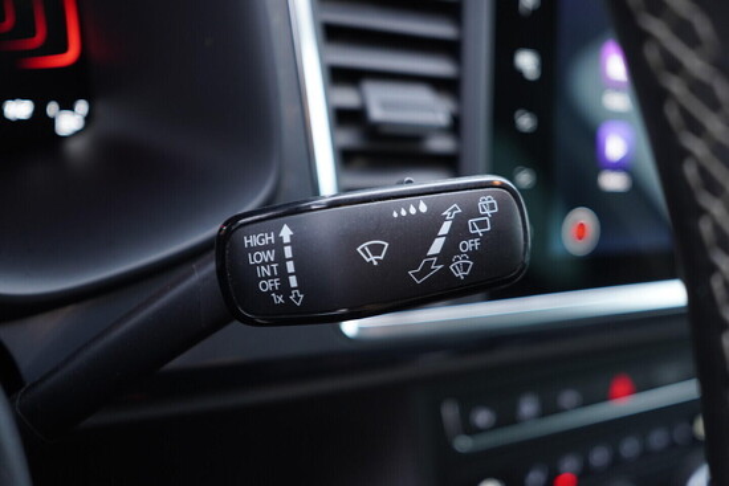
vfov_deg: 36.9
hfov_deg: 53.1
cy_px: 243
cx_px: 364
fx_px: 729
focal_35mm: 36
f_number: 2.8
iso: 400
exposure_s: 1/40
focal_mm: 24
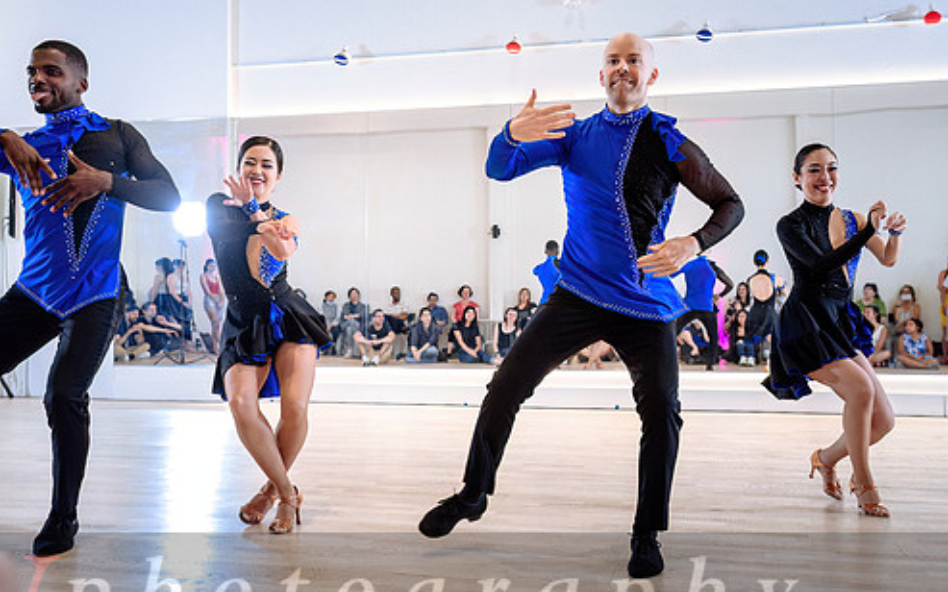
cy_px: 274
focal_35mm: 39
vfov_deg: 32.7
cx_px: 494
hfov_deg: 50.4
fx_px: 1007
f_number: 2.8
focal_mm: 28
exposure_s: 1/250
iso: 1600
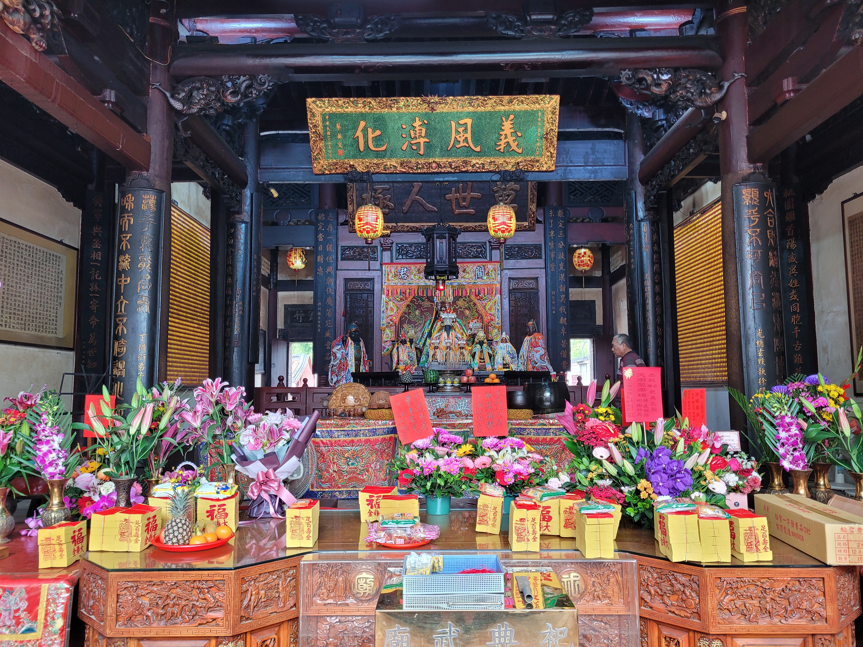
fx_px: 648
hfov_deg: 67.3
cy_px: 324
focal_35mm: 26
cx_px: 432
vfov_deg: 53.1
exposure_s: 1/120
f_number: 1.8
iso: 125
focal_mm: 5.4
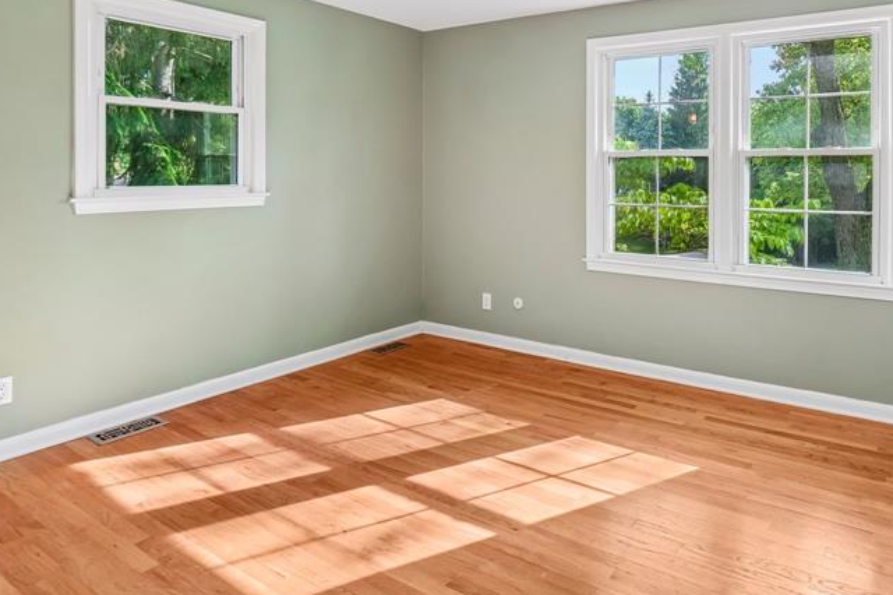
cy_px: 182
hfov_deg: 72.4
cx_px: 562
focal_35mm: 24
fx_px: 595
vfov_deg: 51.7
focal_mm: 10
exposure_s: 1/30
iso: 400
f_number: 8
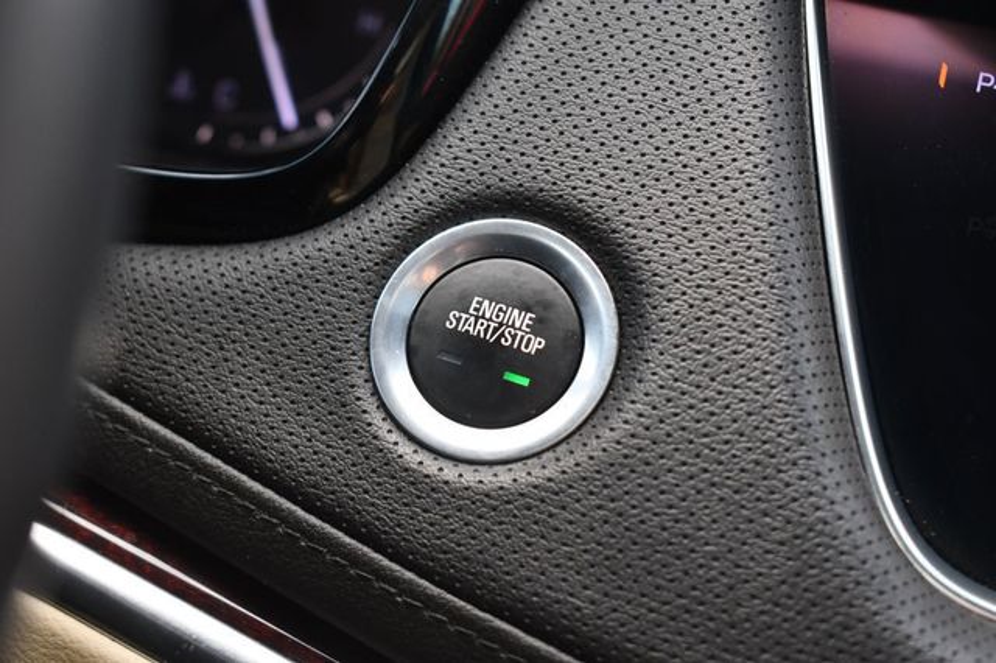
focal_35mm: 67
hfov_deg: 30.1
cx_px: 498
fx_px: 1853
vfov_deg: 20.3
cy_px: 332
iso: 640
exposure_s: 1/250
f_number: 5
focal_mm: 45
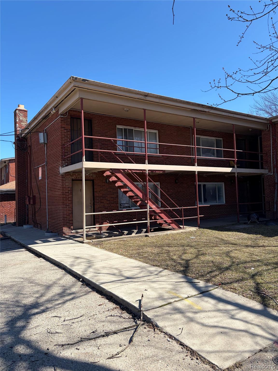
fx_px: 278
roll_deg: +3.2
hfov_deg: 53.1
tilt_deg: +3.8
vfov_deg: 67.3
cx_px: 139
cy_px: 186
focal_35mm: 26
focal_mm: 5.96
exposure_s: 1/2865
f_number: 1.6
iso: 50
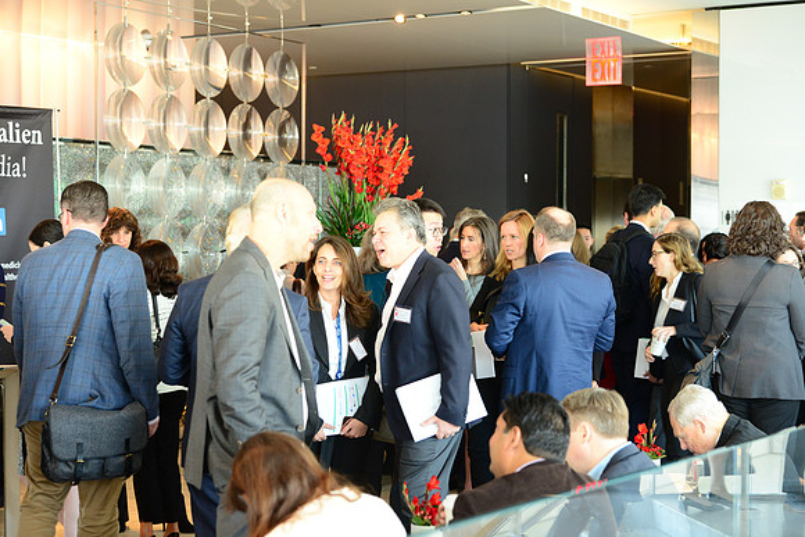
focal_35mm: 70
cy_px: 268
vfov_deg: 19.5
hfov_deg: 28.8
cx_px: 402
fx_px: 1566
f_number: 4
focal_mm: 70
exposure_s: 1/80
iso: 1600
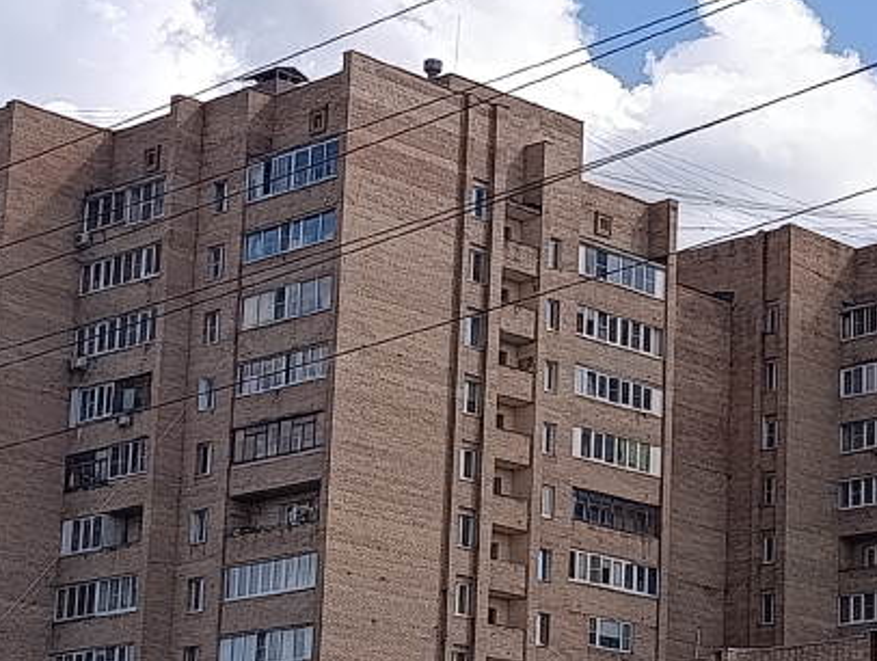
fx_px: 2843
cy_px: 424
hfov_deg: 17.1
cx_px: 877
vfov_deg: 13.2
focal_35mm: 112
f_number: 1.7
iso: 50
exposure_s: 1/617
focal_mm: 6.11
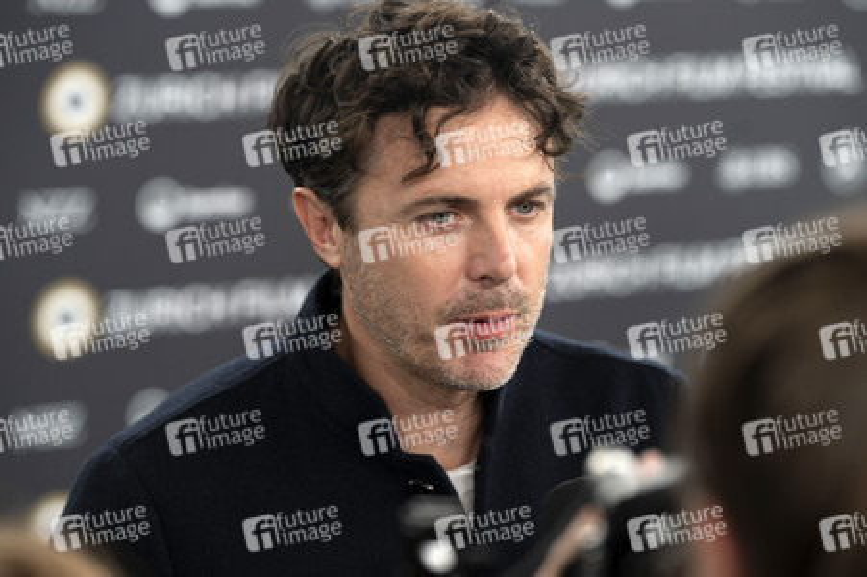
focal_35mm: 144
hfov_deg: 14.3
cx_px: 434
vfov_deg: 9.5
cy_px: 288
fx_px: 3465
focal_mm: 144
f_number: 4.5
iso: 400
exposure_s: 1/200
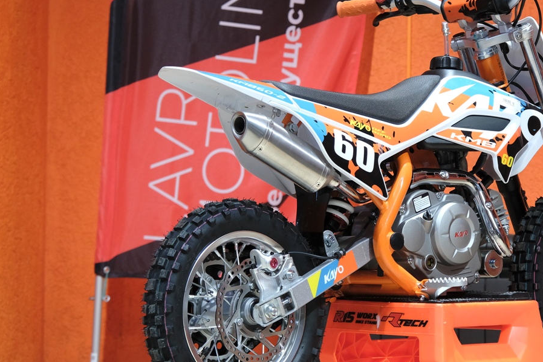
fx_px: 1961
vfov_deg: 10.6
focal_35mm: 130
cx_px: 395
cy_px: 152
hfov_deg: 15.7
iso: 1250
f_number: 4
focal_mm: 48.5
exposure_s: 1/60
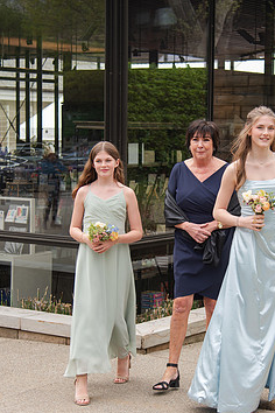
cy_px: 207
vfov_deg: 22.1
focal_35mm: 92
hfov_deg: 14.8
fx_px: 1054
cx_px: 171
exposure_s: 1/400
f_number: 4
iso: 100
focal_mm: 48
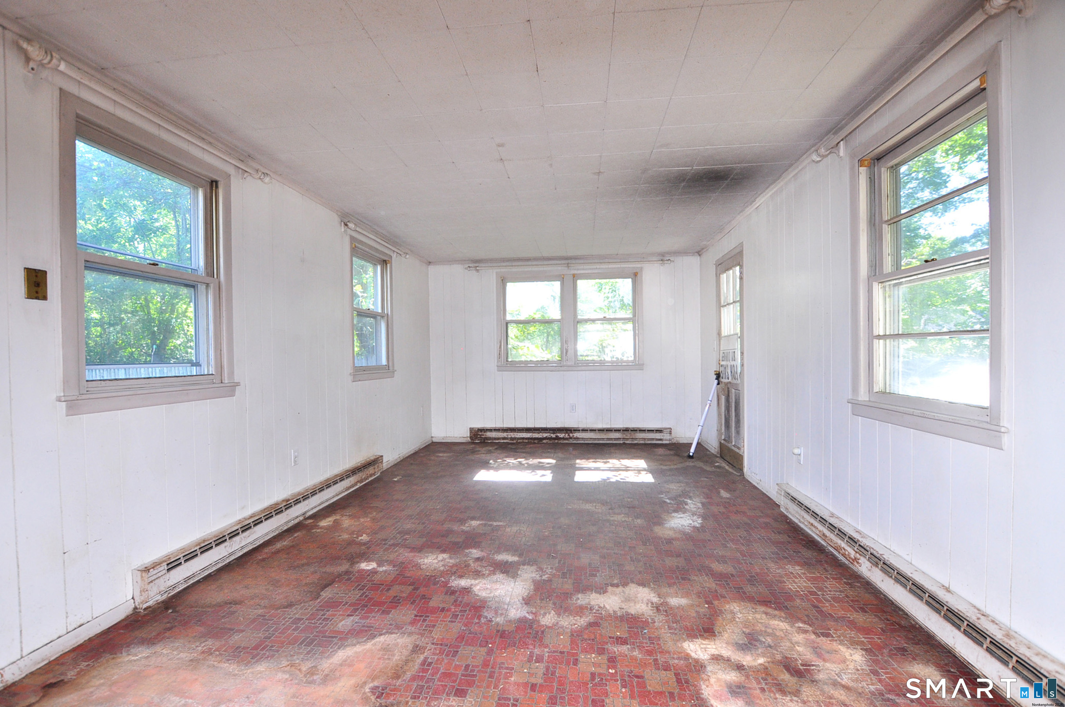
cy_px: 354
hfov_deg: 100.5
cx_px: 532
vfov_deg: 77.2
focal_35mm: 15
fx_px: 443
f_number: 4.5
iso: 640
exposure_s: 1/125
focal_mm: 10
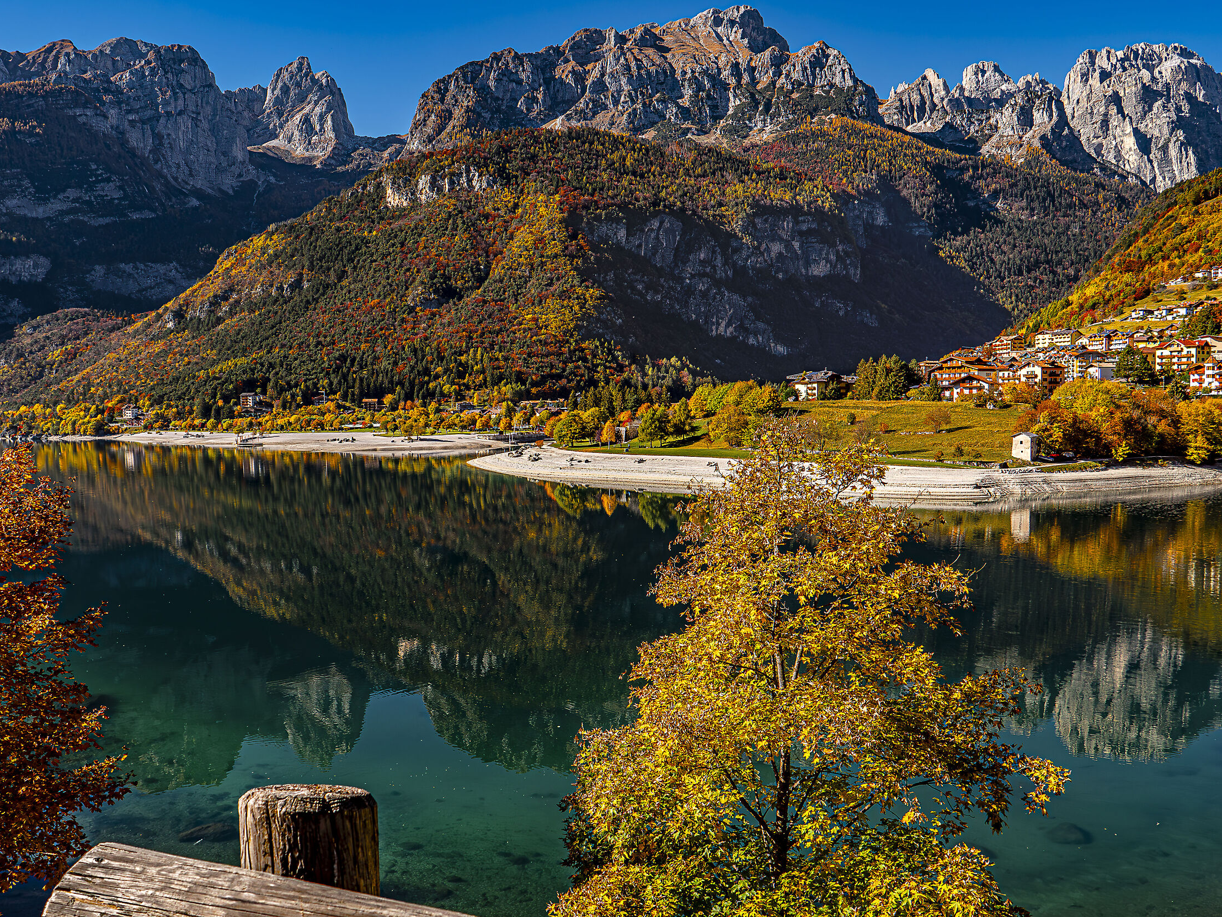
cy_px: 474
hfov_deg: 67.2
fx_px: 918
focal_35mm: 26
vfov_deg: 53.1
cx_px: 575
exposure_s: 1/640
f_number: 6.3
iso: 200
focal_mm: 12
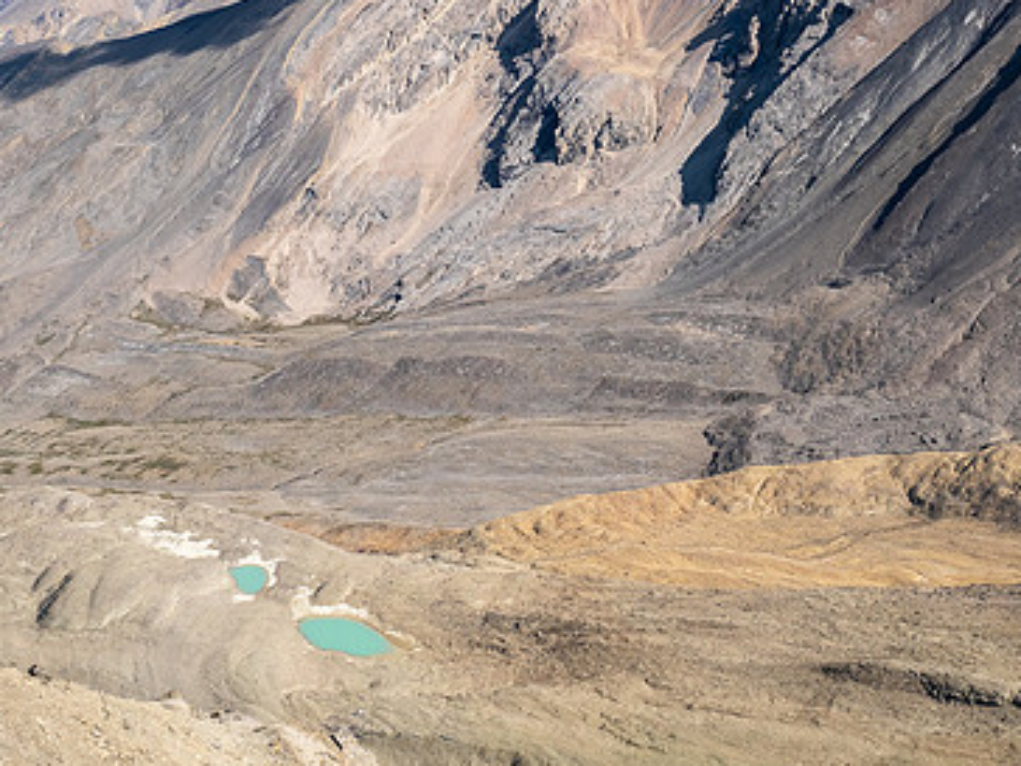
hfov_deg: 37.2
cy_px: 246
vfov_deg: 28.3
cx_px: 648
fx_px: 1504
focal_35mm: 51
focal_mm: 16
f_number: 8
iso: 200
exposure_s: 1/200
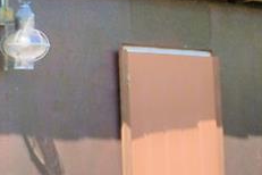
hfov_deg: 15.0
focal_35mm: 104
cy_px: 126
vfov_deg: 13.1
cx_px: -299
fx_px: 757
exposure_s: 1/640
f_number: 4.5
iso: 100
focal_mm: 10
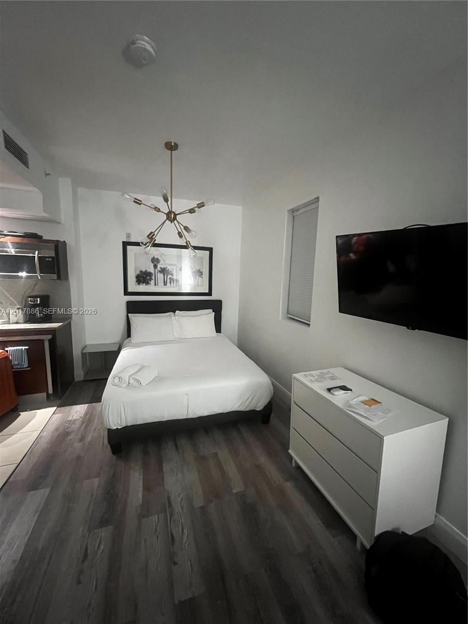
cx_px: 234
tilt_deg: -7.2
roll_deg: -1.5
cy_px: 312
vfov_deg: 106.2
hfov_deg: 89.9
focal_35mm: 13
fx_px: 234
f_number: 1.8
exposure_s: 1/40
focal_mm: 1.57
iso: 1000
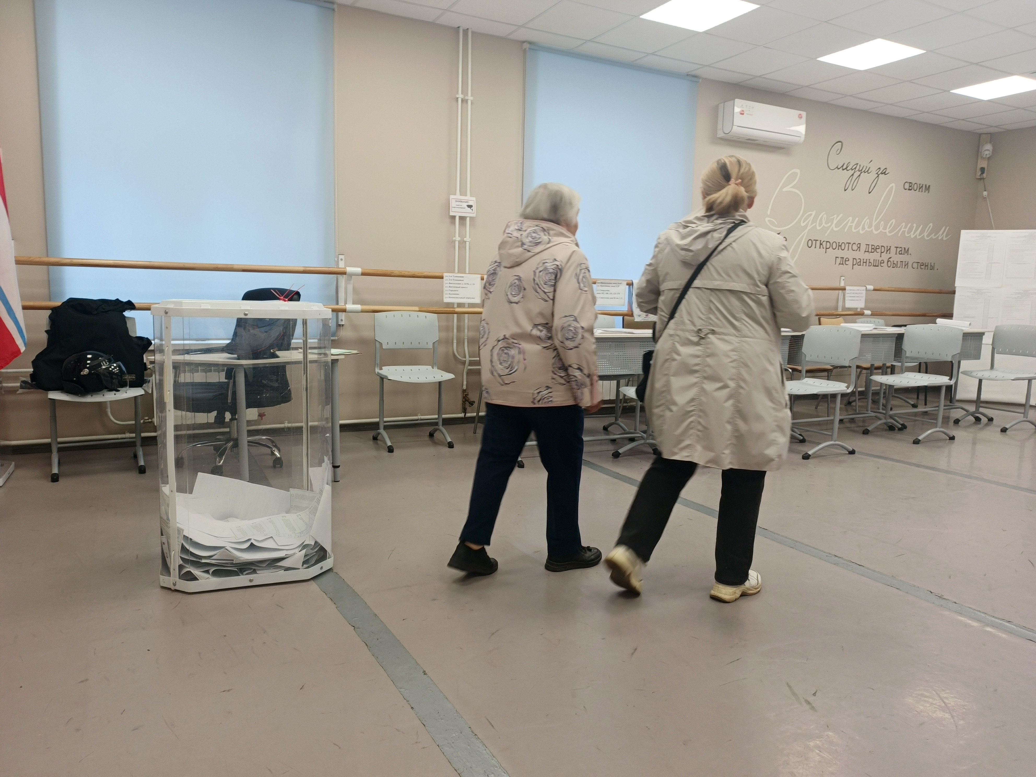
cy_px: 388
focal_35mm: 23
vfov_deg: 58.9
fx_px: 688
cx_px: 518
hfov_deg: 73.9
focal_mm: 5.89
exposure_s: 1/50
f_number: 1.8
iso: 660
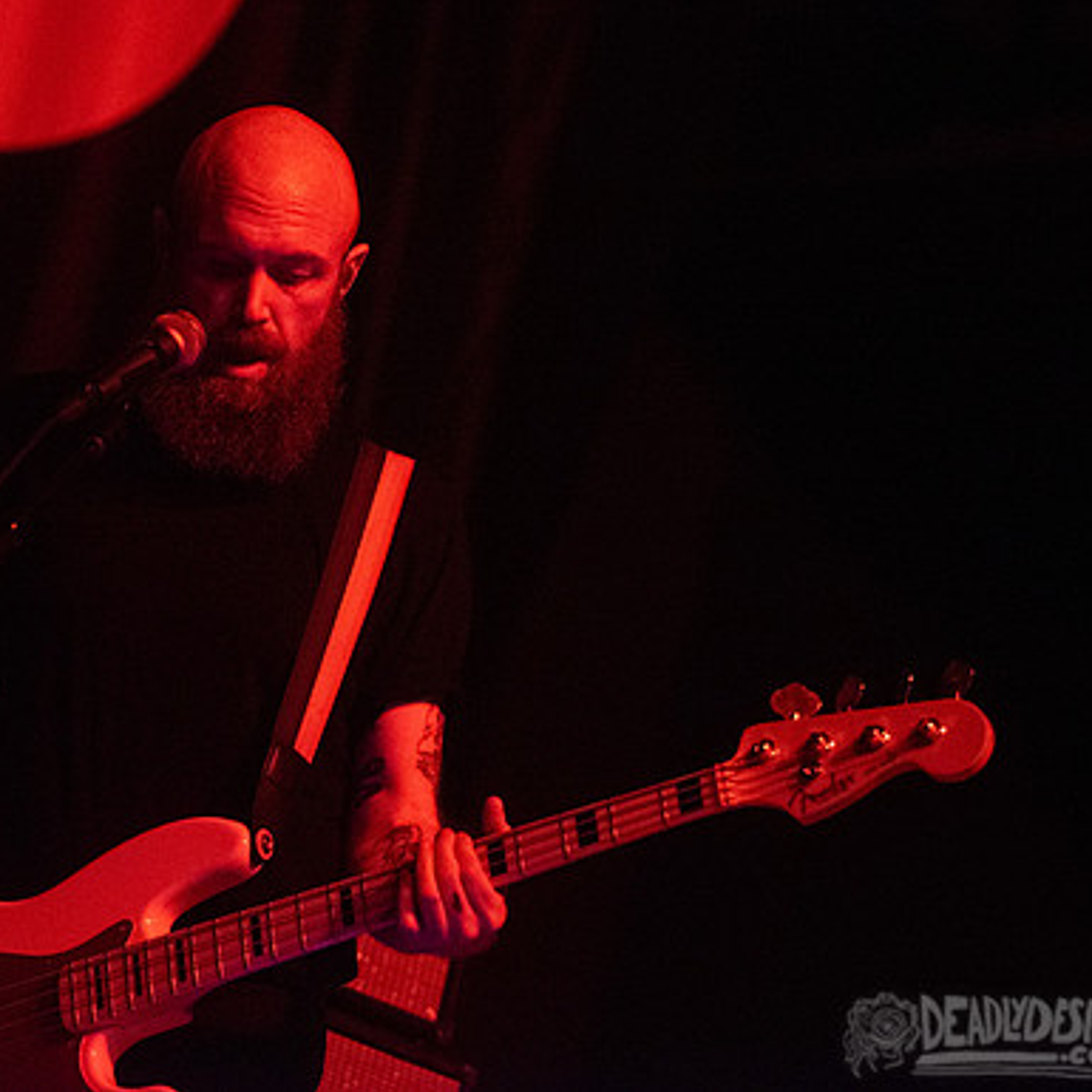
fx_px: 5710
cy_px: 472
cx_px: 357
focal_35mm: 160
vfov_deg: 10.9
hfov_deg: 10.9
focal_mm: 110
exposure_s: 1/200
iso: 1600
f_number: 3.2
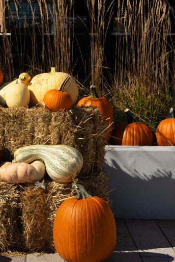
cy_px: 37
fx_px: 685
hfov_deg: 14.4
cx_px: 15
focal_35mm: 94
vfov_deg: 21.3
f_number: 13
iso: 100
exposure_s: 1/200
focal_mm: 49
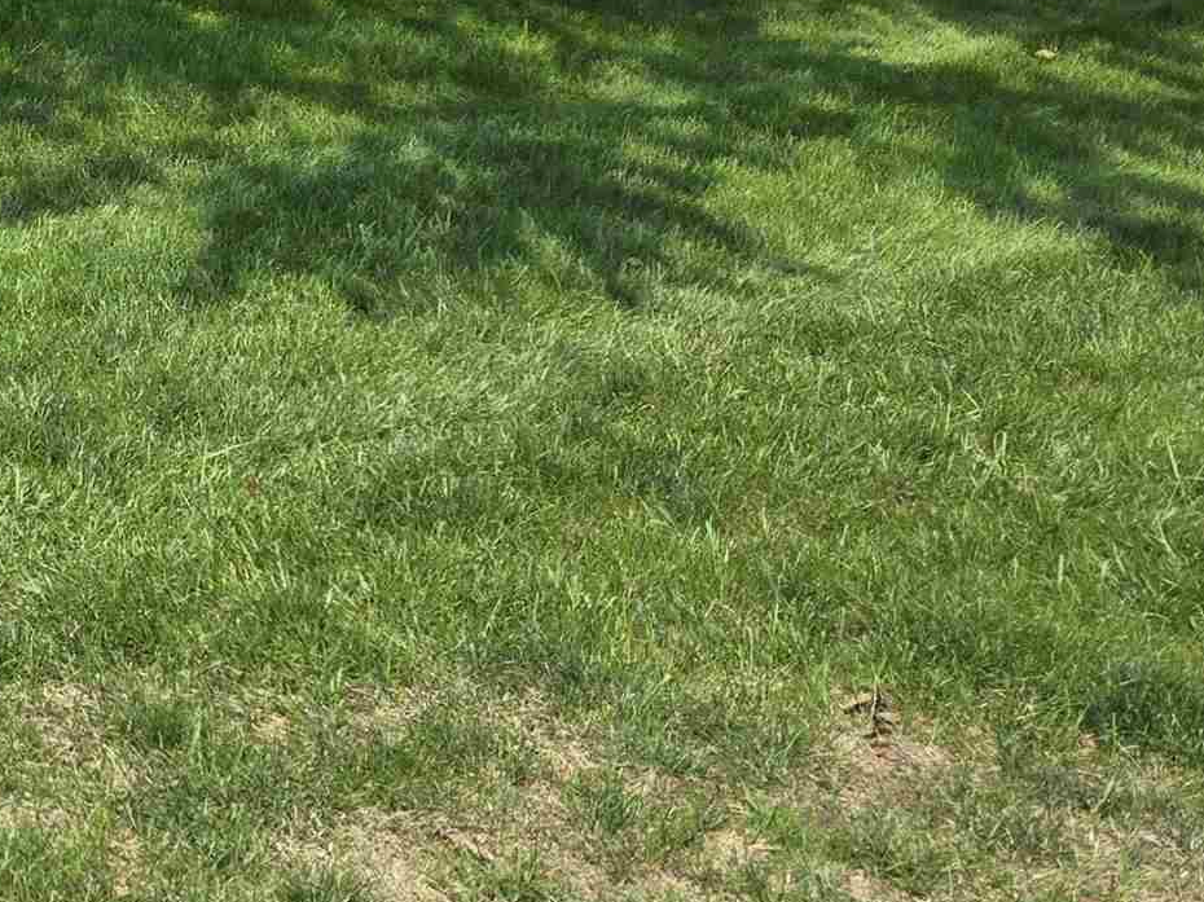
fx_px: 2643
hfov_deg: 21.4
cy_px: -145
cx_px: -620
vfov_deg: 18.5
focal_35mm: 76
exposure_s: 1/1350
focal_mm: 5.4
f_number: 1.8
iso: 25
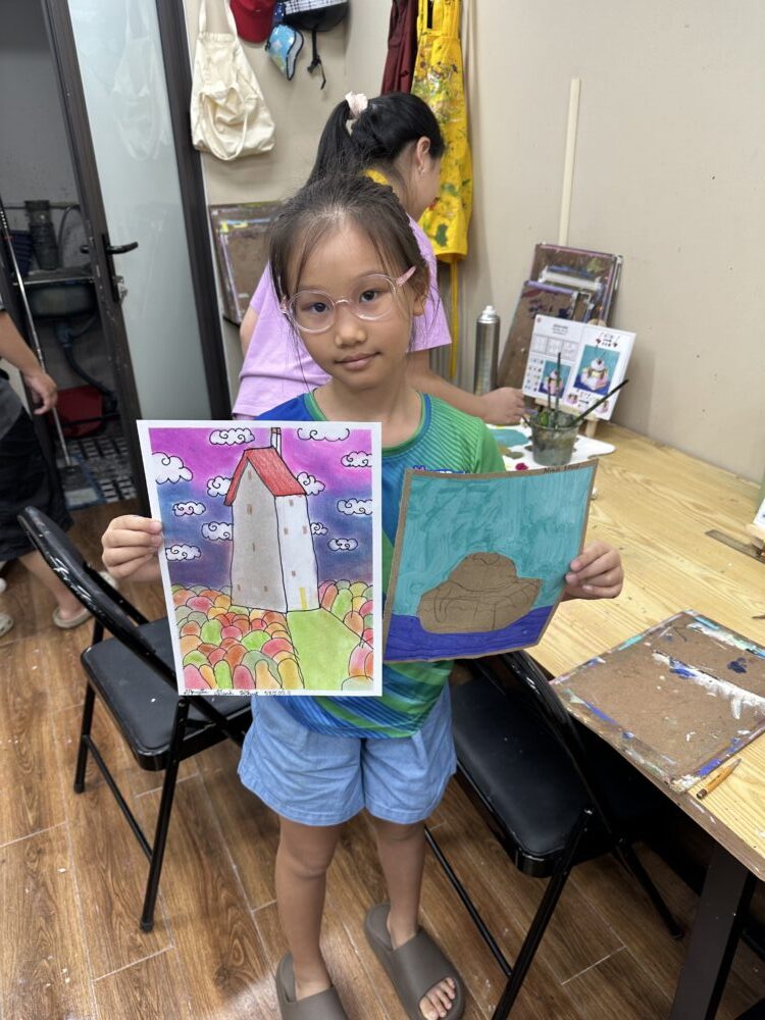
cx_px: 382
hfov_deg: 56.8
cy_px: 510
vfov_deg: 71.6
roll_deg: +0.5
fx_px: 707
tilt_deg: -27.0
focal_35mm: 24
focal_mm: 6.86
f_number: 1.78
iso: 80
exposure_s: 1/100
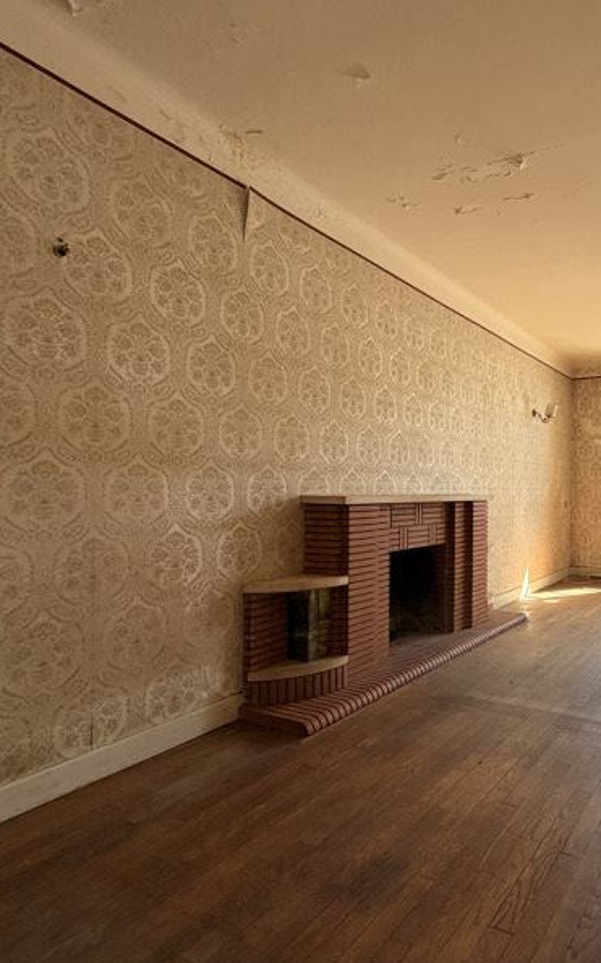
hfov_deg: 51.5
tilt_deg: +0.6
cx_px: 557
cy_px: 483
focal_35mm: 20
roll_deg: -0.2
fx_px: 524
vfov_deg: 85.1
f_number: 2.2
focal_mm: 2.22
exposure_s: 1/121
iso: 100
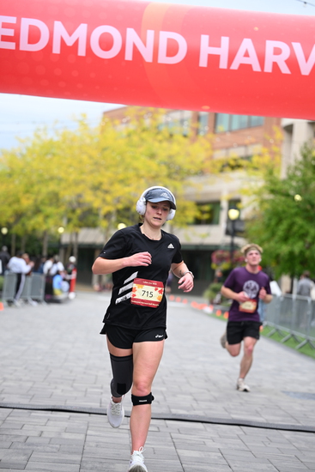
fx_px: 1194
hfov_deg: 15.0
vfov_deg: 22.4
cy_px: 236
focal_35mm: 91
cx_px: 158
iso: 640
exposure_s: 1/2000
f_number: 2.8
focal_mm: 91
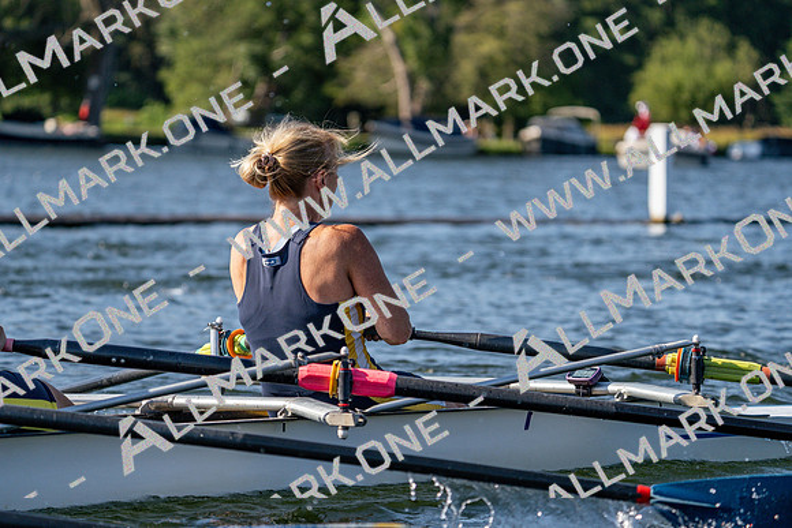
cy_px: 264
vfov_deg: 6.9
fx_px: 4401
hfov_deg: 10.3
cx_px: 396
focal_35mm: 200
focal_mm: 200
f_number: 5.6
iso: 250
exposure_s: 1/1600
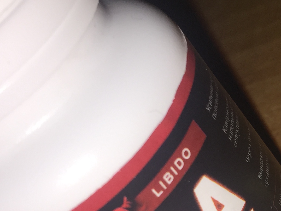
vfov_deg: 16.5
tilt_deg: -40.8
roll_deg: +35.2
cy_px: 196
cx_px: 311
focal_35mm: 88
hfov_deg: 21.1
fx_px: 714
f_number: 2.2
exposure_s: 1/366
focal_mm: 4.15
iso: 32
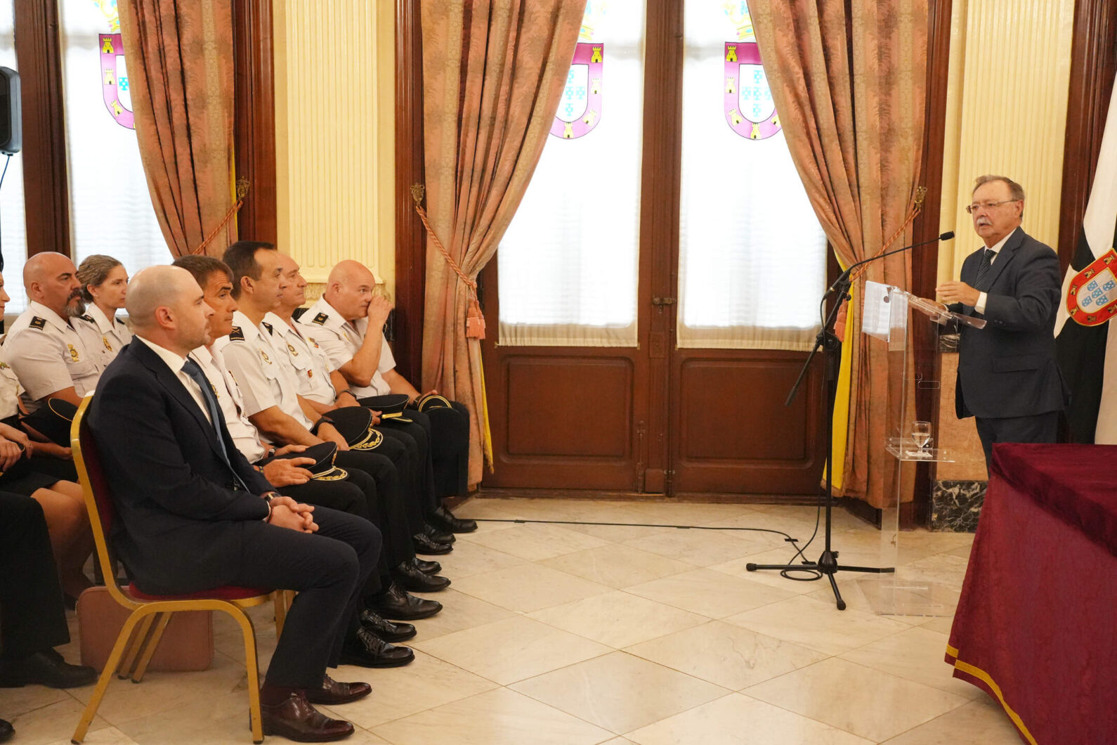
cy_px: 372
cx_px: 558
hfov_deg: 47.4
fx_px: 1272
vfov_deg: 32.6
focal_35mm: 41
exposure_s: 1/160
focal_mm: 41
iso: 6400
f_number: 4
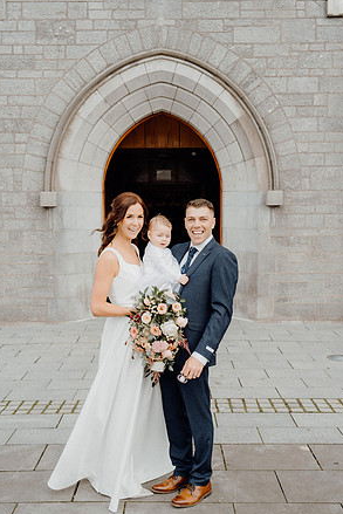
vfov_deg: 48.4
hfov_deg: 33.4
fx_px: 571
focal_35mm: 40
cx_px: 170
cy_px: 256
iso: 125
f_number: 5
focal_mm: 39
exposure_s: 1/160
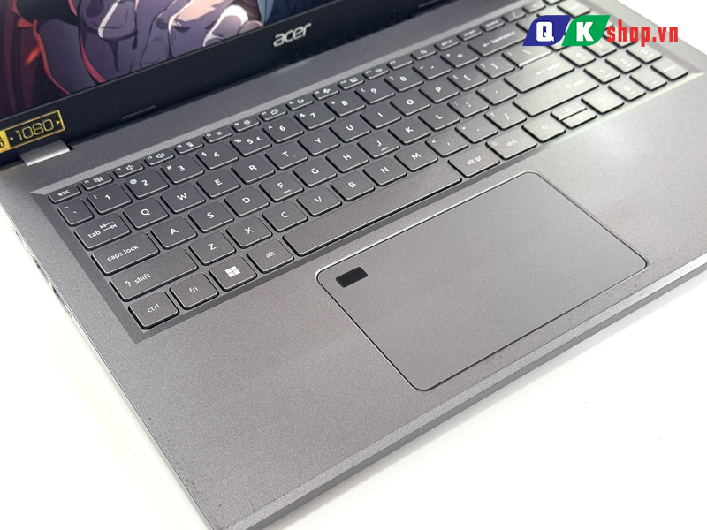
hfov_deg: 39.7
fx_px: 980
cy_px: 265
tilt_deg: -45.6
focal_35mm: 48
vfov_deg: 30.3
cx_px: 354
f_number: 1.78
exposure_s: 1/100
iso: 160
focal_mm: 6.76
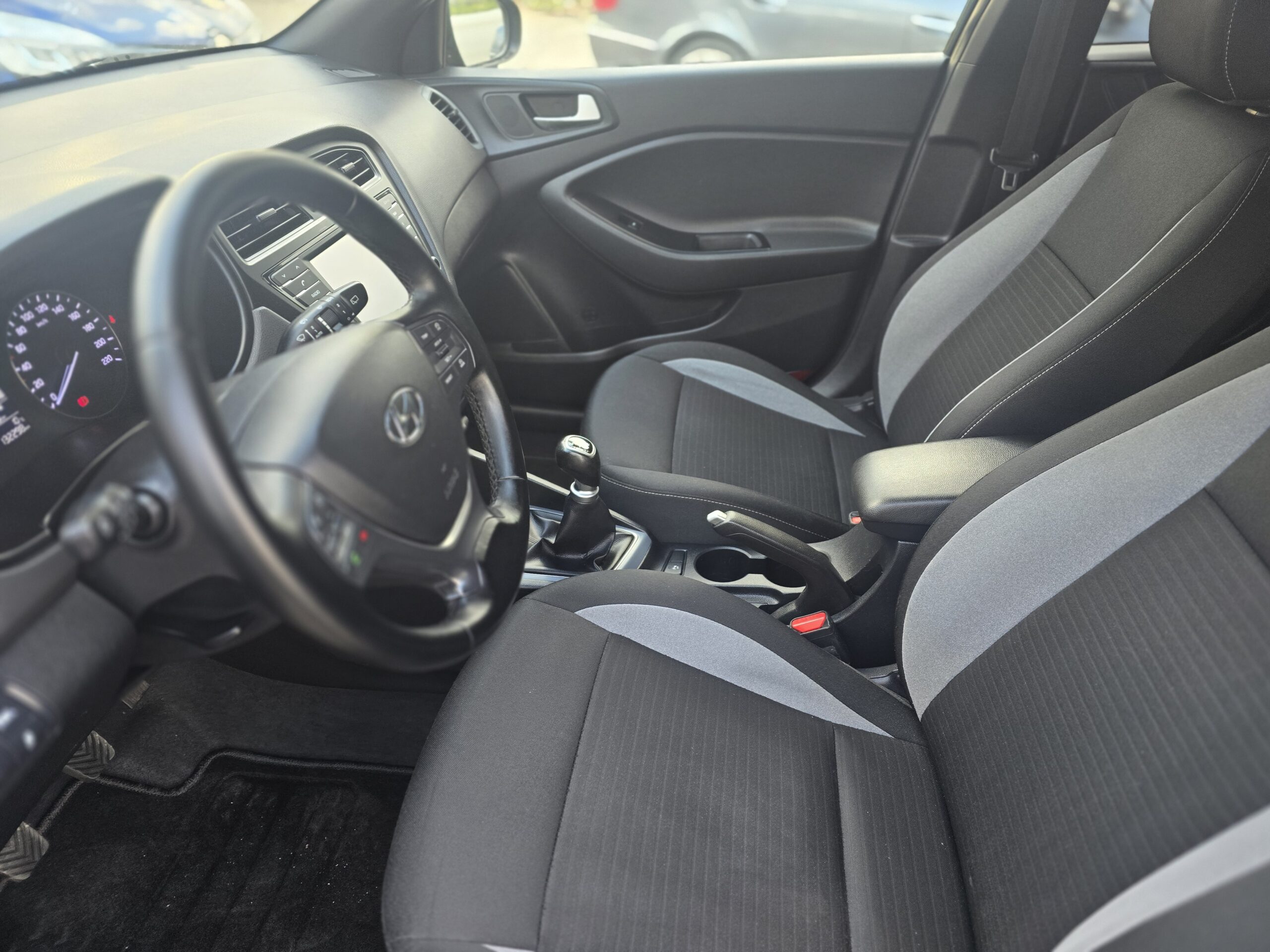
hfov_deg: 73.9
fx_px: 844
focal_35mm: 23
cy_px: 476
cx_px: 635
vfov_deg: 58.9
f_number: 1.7
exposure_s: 1/100
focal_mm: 6.3
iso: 200
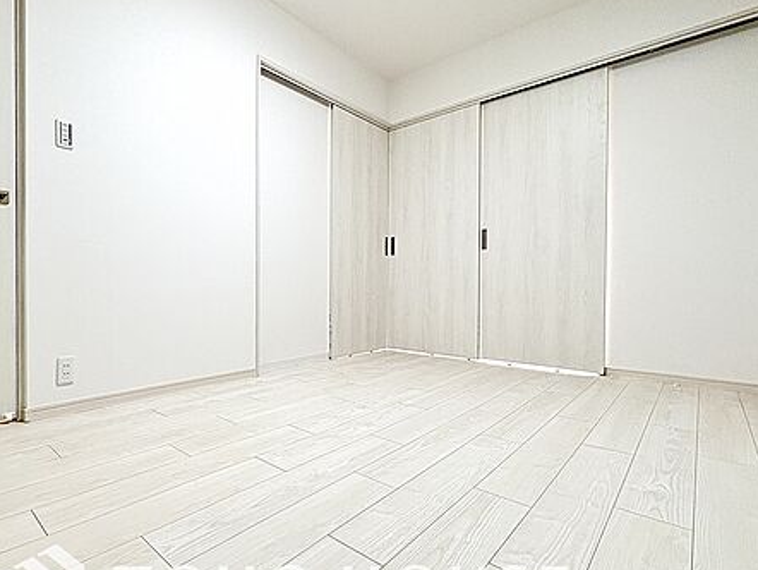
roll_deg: +0.0
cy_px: 290
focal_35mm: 19
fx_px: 416
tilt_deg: -0.8
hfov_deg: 83.3
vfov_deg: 68.7
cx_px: 292
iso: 250
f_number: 2.2
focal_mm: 2.22
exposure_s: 1/100
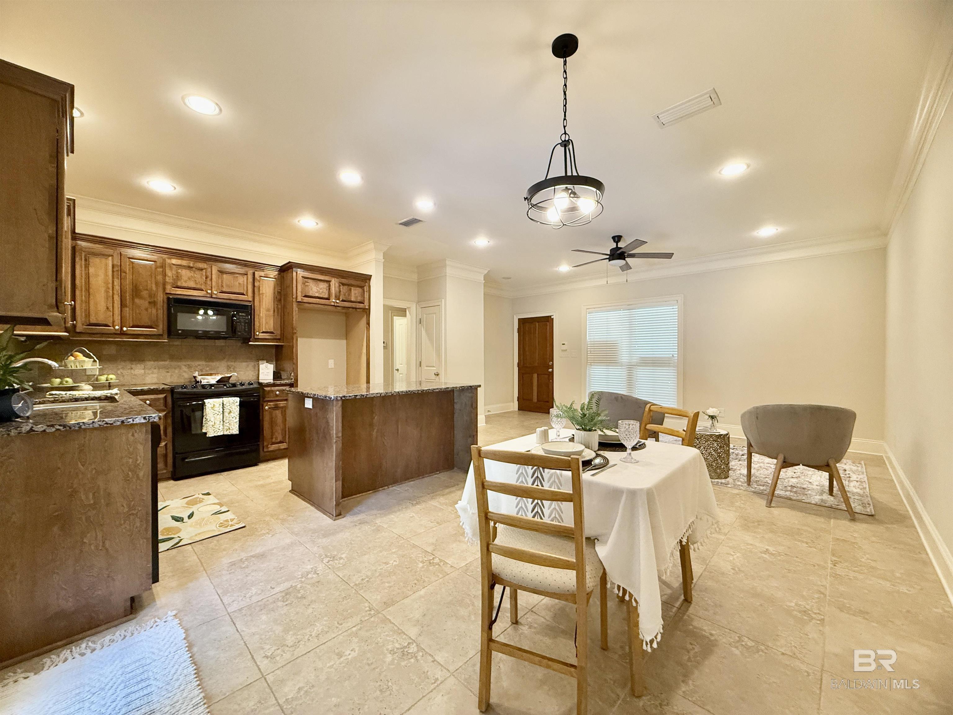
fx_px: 385
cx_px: 476
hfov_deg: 102.1
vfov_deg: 85.7
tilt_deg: -0.4
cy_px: 358
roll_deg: +0.0
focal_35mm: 14
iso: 500
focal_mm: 2.22
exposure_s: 1/120
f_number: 2.2
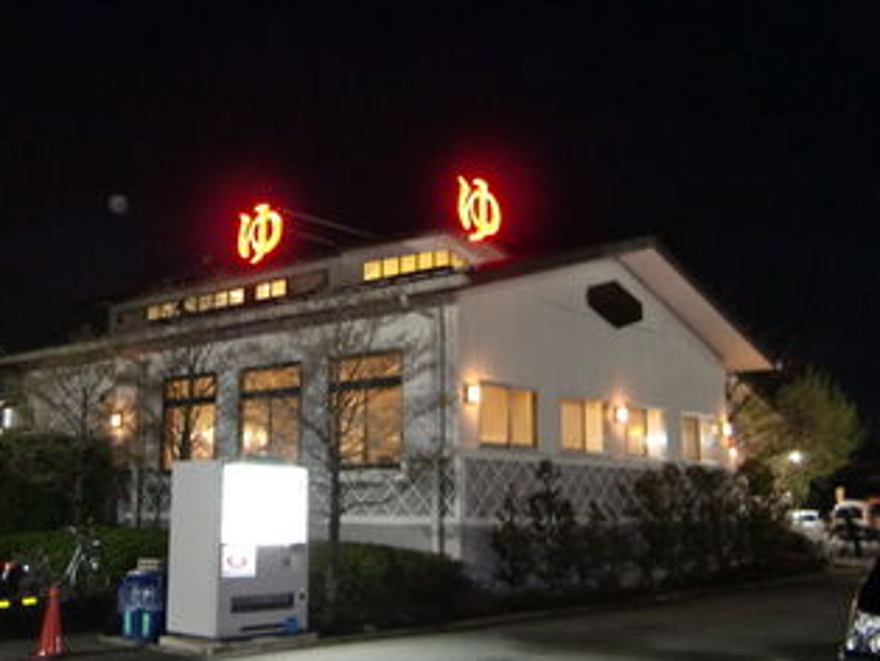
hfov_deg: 44.6
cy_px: 336
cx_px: 364
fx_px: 1069
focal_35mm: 42
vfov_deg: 34.4
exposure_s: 1/8
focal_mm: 5.8
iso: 400
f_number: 2.7
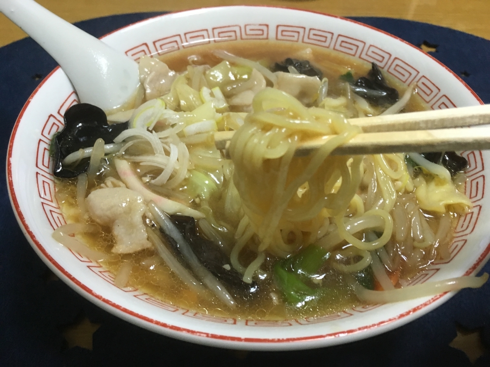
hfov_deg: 61.7
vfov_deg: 48.2
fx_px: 411
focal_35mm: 29
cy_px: 184
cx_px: 245
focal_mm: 4.15
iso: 200
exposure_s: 1/33
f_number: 2.2
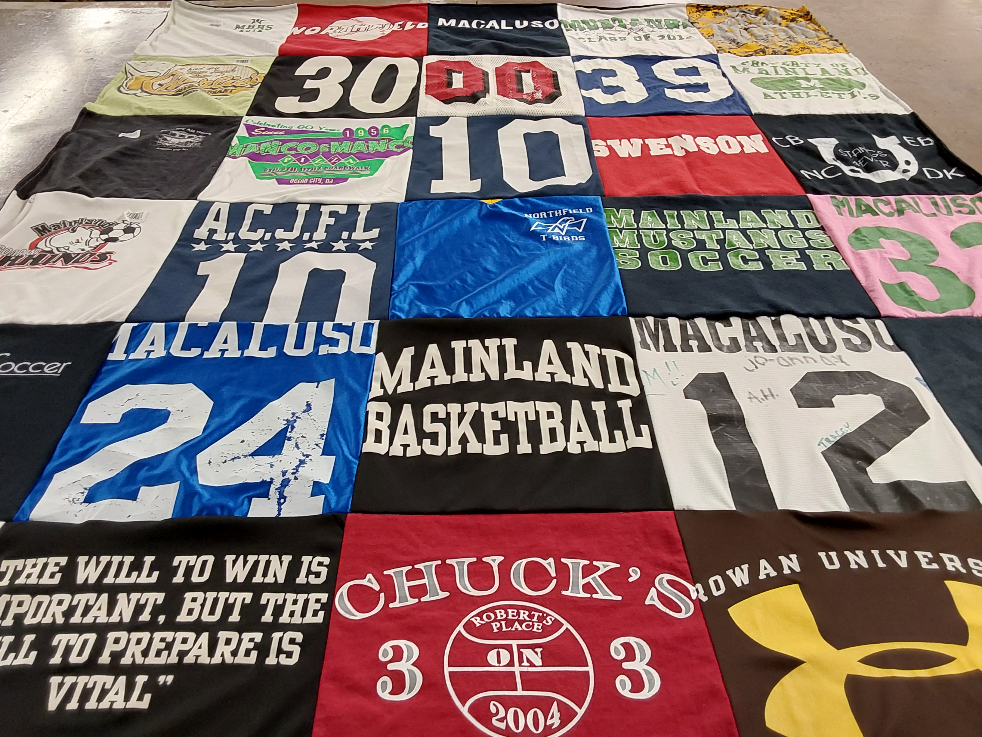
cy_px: 368
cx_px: 491
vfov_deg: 49.7
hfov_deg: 63.4
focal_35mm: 28
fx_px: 794
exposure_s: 1/50
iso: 100
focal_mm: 2.91
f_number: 1.9
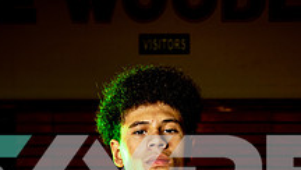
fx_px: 575
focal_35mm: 72
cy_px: 277
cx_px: 156
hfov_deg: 29.3
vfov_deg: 15.2
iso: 200
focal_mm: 33
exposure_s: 1/250
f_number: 5
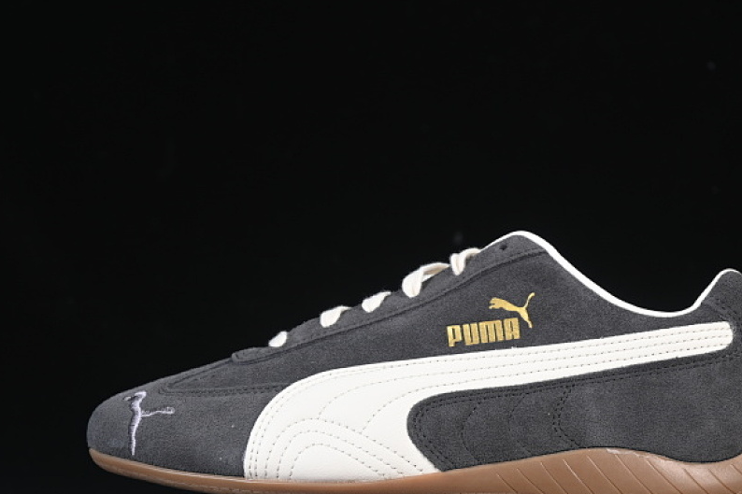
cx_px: 449
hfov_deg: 20.0
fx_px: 2102
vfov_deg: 13.4
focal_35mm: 102
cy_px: 298
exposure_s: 1/60
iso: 160
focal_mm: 50
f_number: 6.3
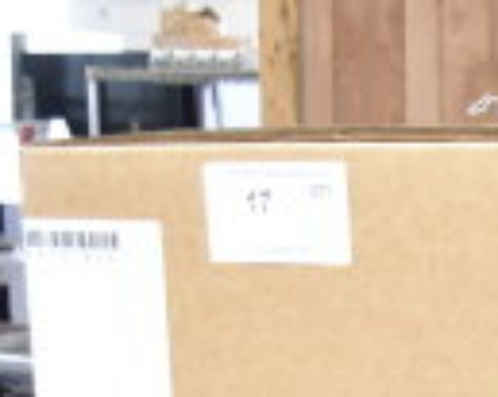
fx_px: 2448
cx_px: 1104
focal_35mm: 166
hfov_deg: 10.4
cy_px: 754
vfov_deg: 8.8
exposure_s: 1/40
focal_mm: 25
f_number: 4
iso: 640
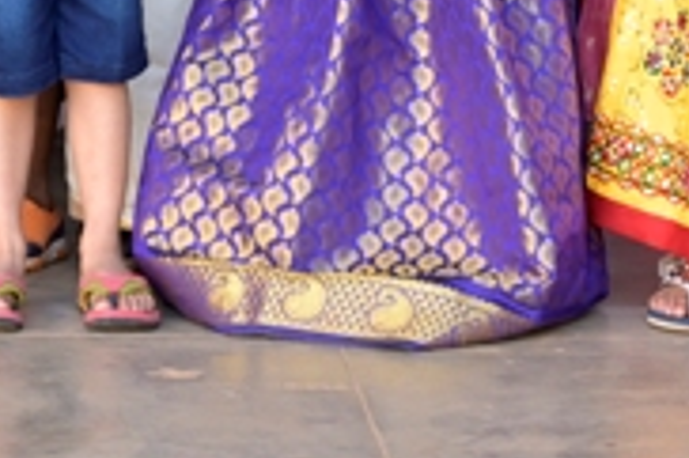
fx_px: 2696
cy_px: -297
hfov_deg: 14.3
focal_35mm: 141
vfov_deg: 9.4
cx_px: -4
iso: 800
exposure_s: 1/160
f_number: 5.6
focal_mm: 40
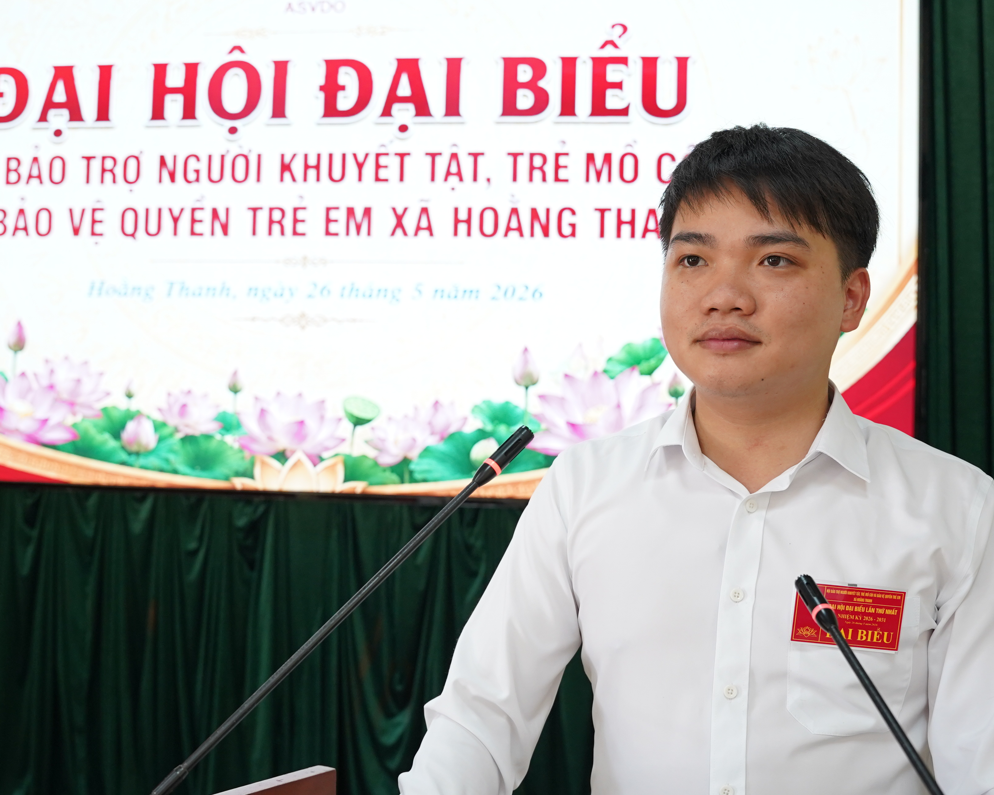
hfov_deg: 44.8
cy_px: 395
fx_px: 1206
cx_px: 473
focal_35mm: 41
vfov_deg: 36.5
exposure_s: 1/125
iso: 1250
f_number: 3.5
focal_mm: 24
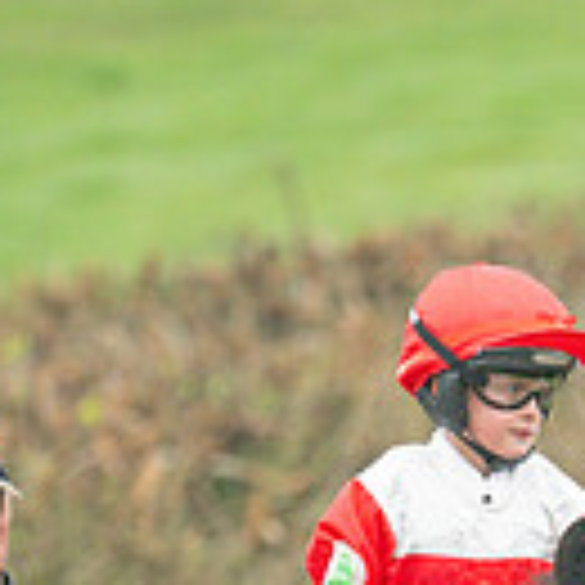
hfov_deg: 0.9
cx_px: 566
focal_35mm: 1961
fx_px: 37494
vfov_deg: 0.9
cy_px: 875
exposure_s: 1/500
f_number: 4.5
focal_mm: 400
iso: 400
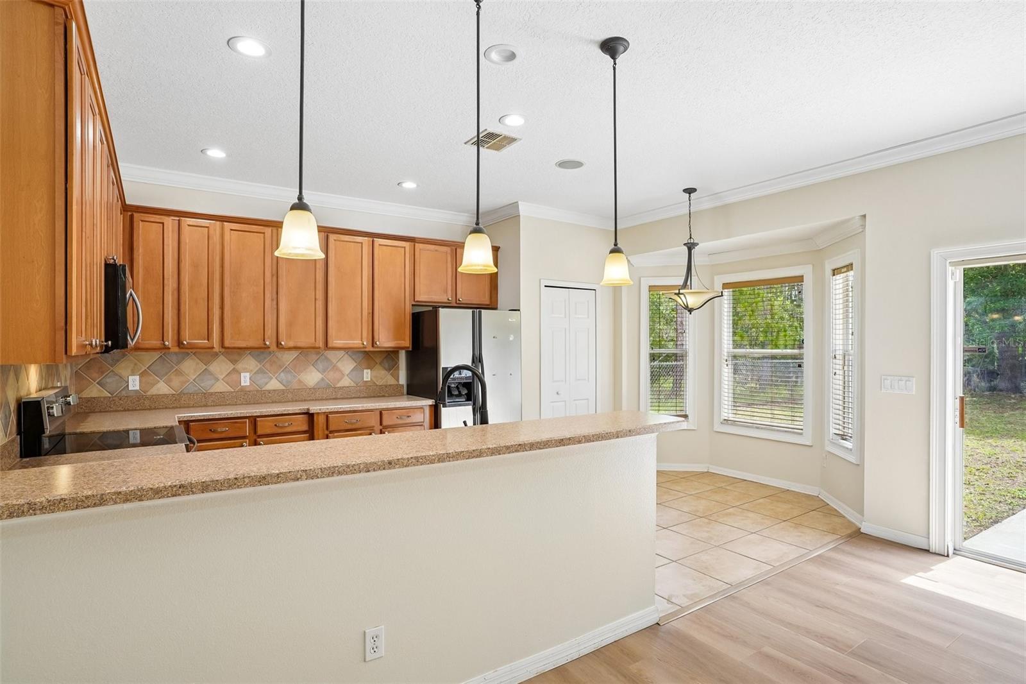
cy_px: 342
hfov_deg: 86.9
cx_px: 513
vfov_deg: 64.5
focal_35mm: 19
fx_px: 541
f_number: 9
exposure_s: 1/25
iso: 400
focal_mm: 19
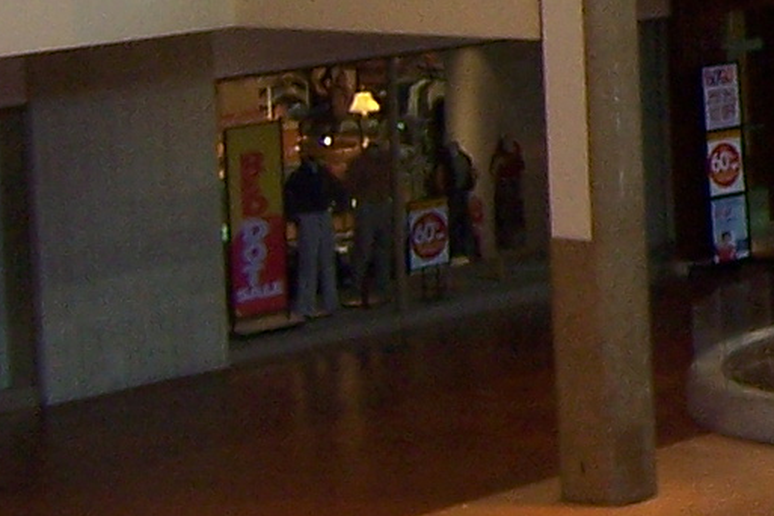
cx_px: 1718
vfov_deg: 8.8
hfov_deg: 11.5
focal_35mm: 154
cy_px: -181
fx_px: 3311
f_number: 2.8
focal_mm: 5.5
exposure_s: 1/60
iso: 140
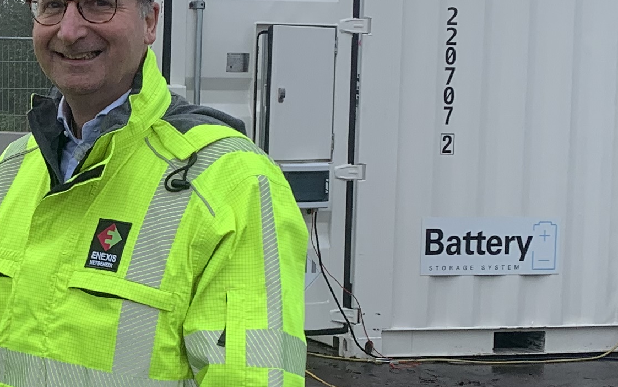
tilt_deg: -5.2
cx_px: -16
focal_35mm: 99
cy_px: 229
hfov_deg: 20.3
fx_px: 1668
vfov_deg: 13.2
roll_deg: -1.1
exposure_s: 1/635
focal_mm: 4.25
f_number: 1.8
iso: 25
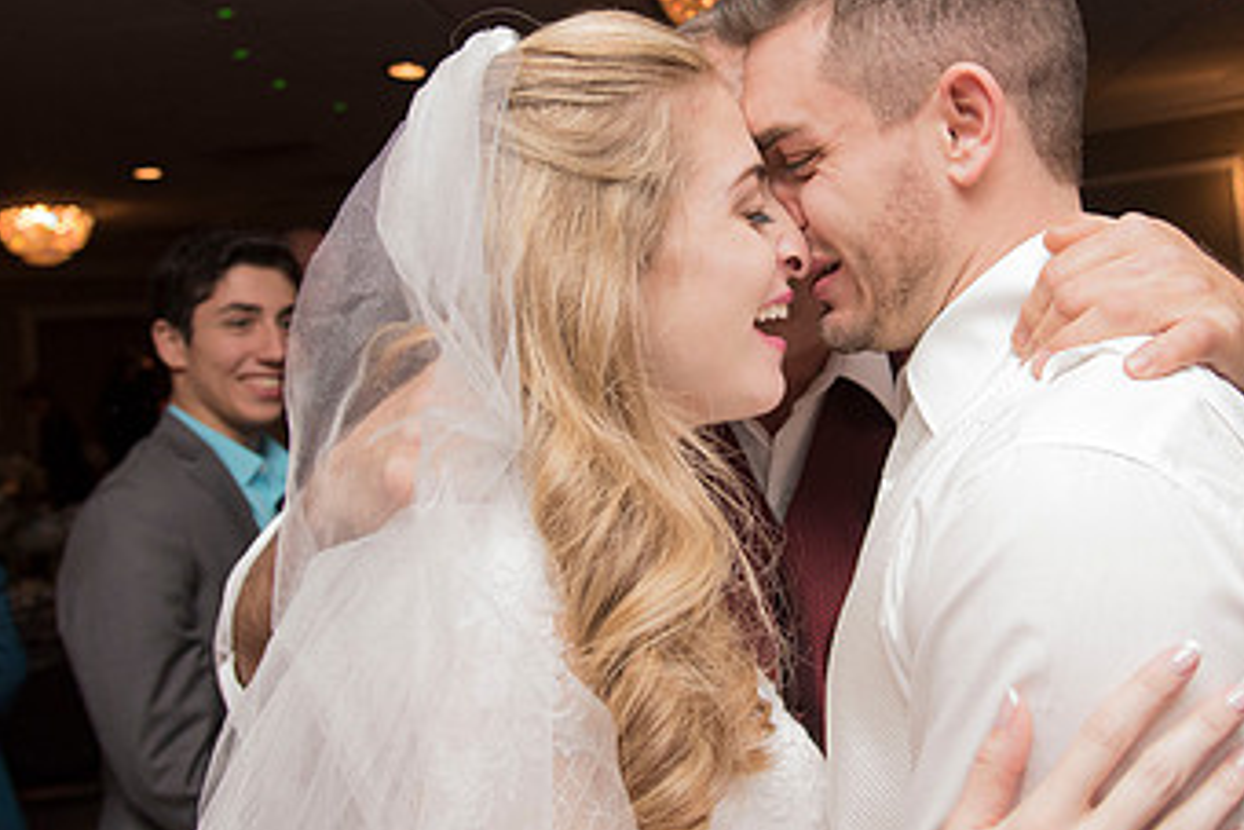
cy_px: 250
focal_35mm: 41
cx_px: 706
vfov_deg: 32.3
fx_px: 1417
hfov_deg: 47.3
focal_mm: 24
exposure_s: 1/200
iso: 2000
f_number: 4
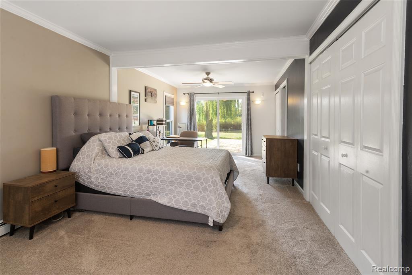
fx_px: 195
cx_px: 206
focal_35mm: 17
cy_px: 138
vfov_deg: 70.5
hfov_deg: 93.3
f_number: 9
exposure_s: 1/25
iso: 320
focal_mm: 17
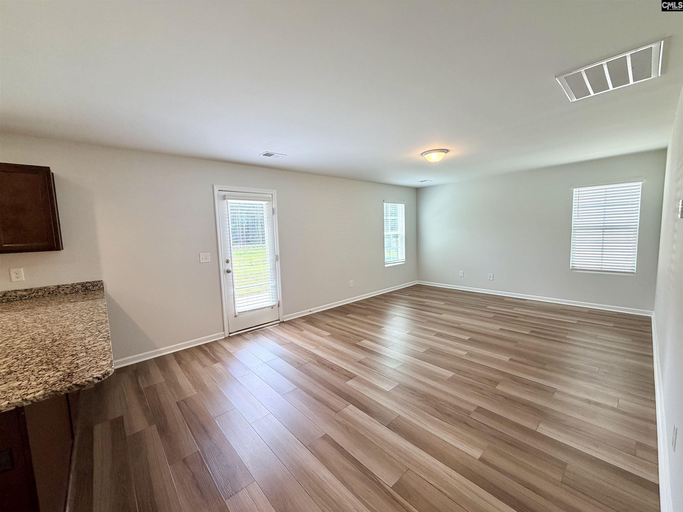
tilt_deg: -4.0
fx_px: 276
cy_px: 256
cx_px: 342
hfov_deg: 102.1
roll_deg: +2.2
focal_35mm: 14
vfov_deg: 85.7
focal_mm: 2.22
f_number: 2.2
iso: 160
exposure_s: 1/120
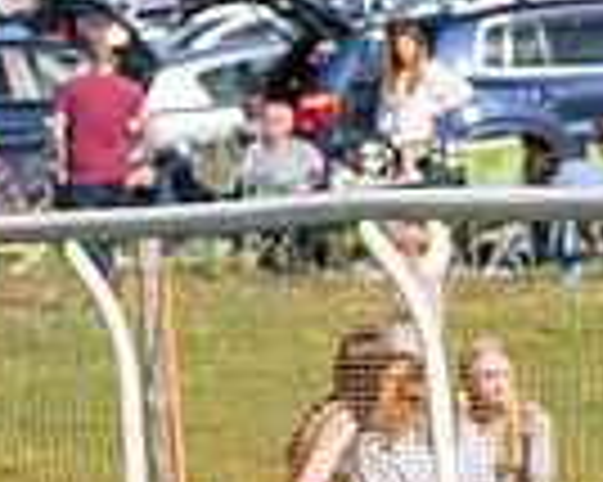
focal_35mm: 639
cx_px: -347
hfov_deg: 3.0
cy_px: 477
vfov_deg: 2.4
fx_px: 11396
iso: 400
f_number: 5.6
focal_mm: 90
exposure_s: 1/2000
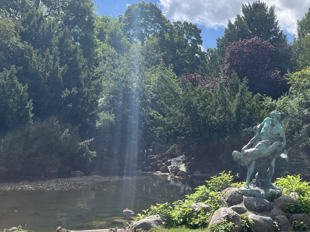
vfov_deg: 35.8
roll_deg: -1.3
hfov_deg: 45.9
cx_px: 213
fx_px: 358
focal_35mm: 40
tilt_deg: +3.4
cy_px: 143
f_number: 1.6
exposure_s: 1/1623
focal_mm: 5.1
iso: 50
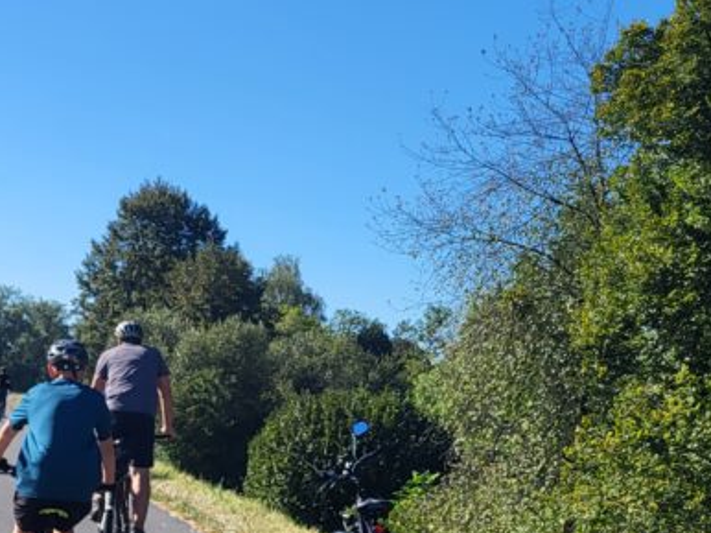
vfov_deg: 21.2
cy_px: 354
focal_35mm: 69
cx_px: 52
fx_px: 1416
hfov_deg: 27.1
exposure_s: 1/2259
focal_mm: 5.4
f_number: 1.8
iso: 40
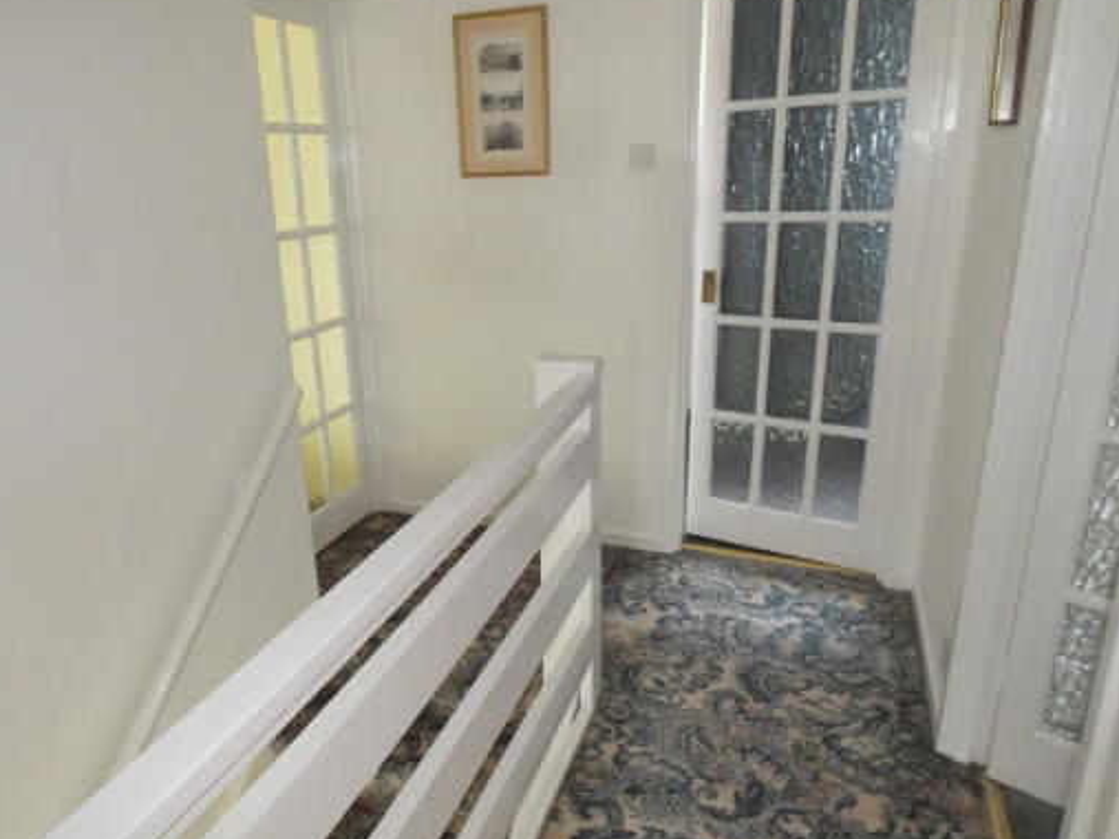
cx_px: 495
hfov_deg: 73.7
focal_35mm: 23
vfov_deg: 58.9
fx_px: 743
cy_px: 414
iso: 500
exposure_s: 1/60
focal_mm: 3.6
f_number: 2.8
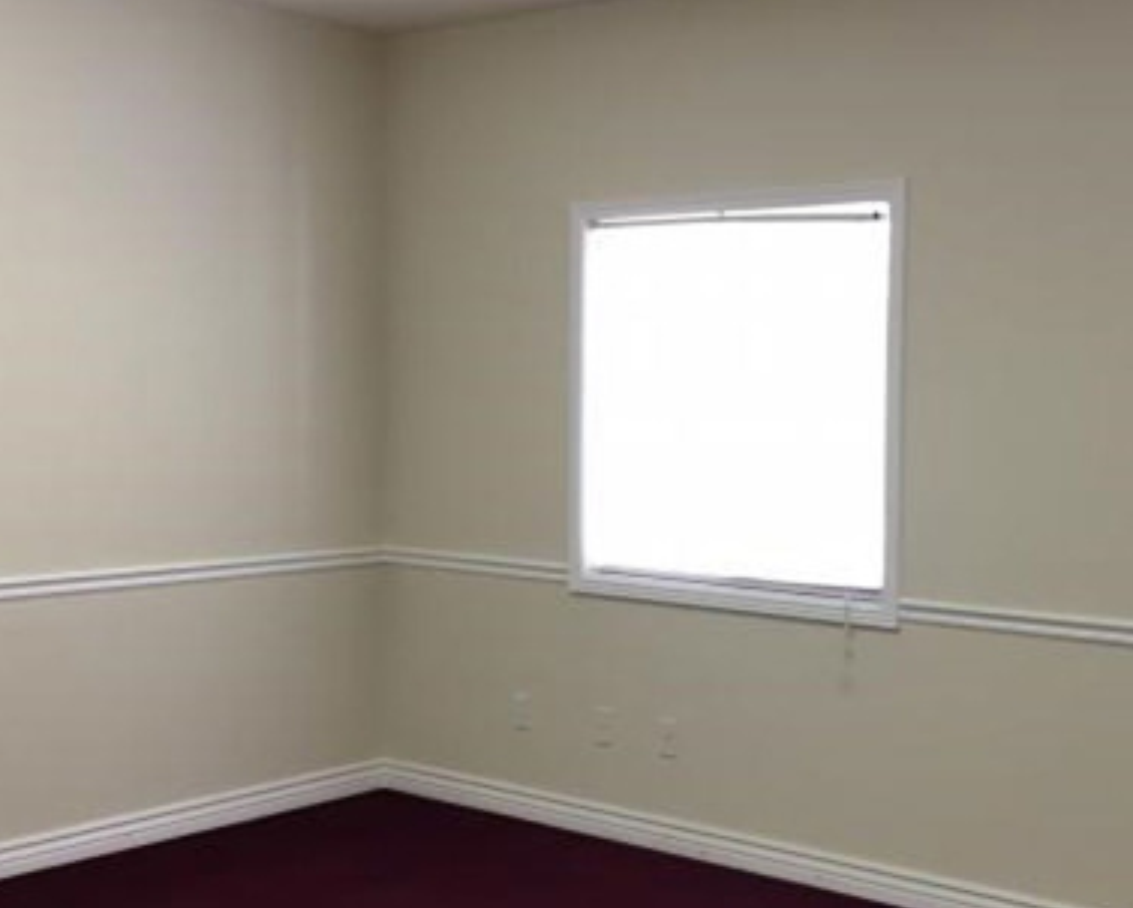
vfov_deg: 31.5
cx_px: 796
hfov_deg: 38.1
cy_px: 490
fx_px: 1610
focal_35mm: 48
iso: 50
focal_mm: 4.15
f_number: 2.2
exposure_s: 1/30
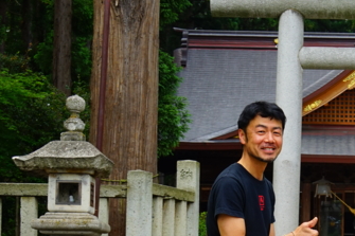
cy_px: 241
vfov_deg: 11.6
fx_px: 1153
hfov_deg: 17.0
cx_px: 373
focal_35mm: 117
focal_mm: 33
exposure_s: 1/125
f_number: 5.6
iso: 100
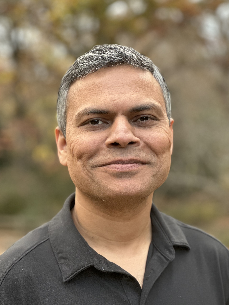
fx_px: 758
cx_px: 121
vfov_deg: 22.8
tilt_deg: -2.5
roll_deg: +1.1
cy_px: 152
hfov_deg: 17.2
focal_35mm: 86
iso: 200
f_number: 2.8
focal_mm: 9
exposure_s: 1/121
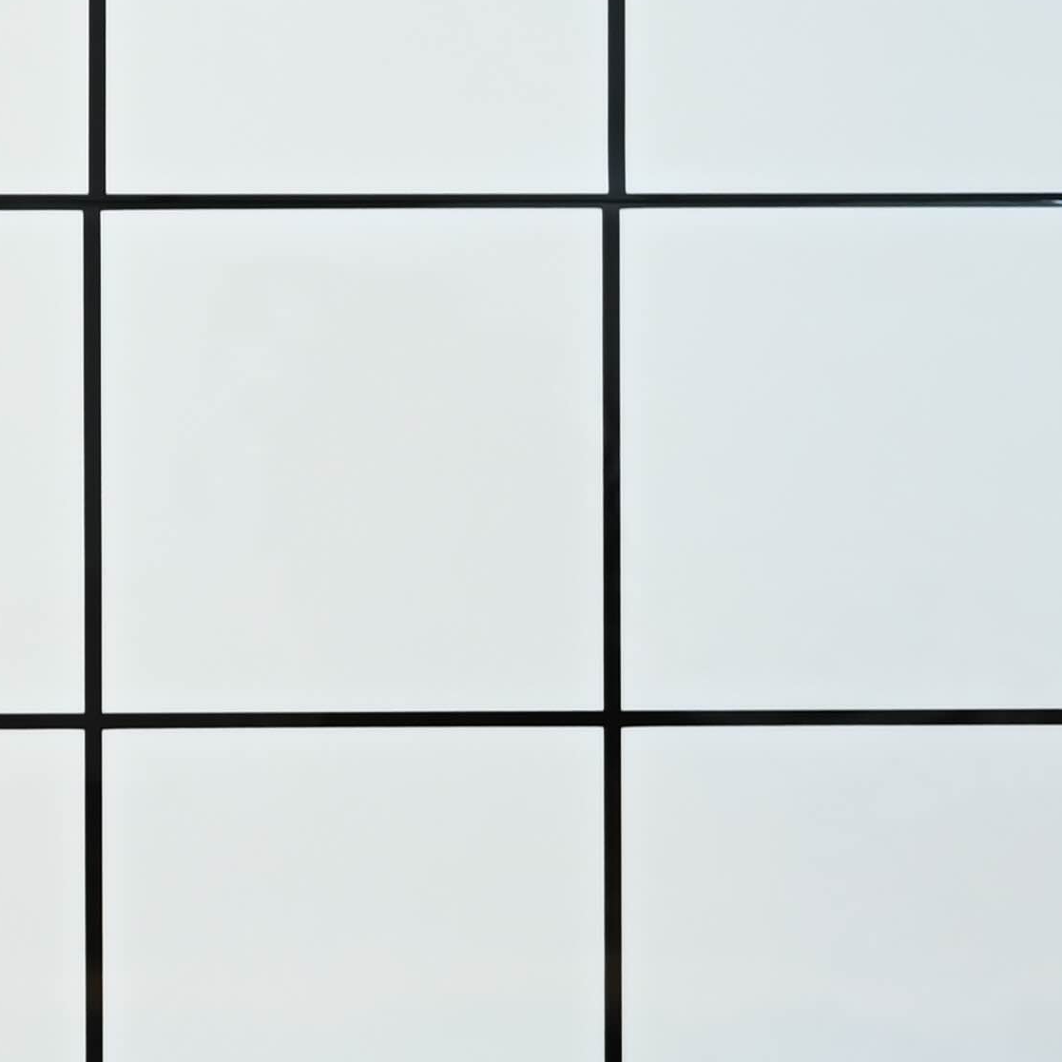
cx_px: -1329
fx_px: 6387
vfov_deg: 9.5
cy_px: 50
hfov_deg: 8.8
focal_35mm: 184
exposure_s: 1/125
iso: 800
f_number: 2.8
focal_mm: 40
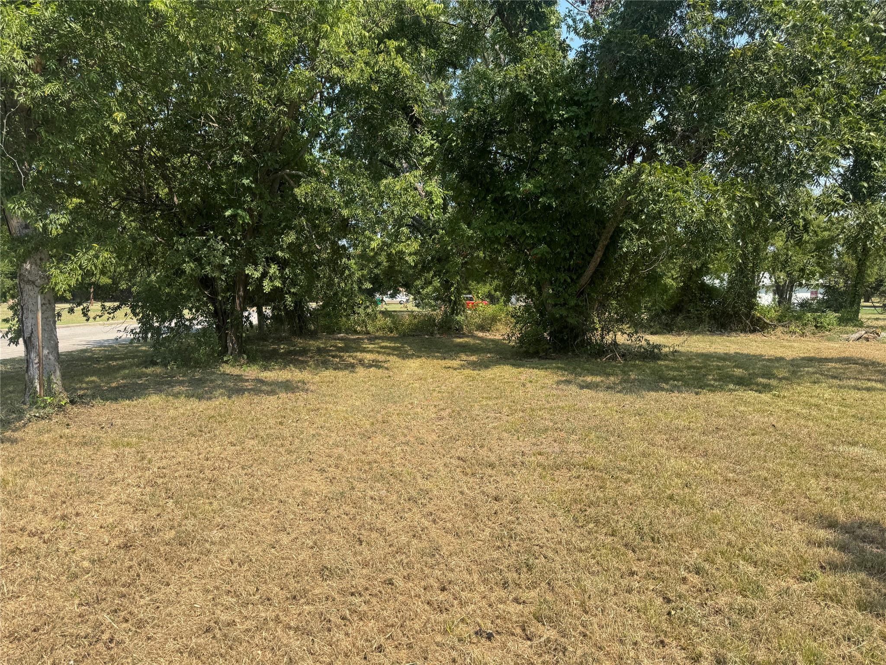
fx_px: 614
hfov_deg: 71.6
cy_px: 332
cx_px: 443
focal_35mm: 24
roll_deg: -0.6
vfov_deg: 56.8
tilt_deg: -3.2
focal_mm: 6.76
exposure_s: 1/2604
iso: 80
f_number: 1.78
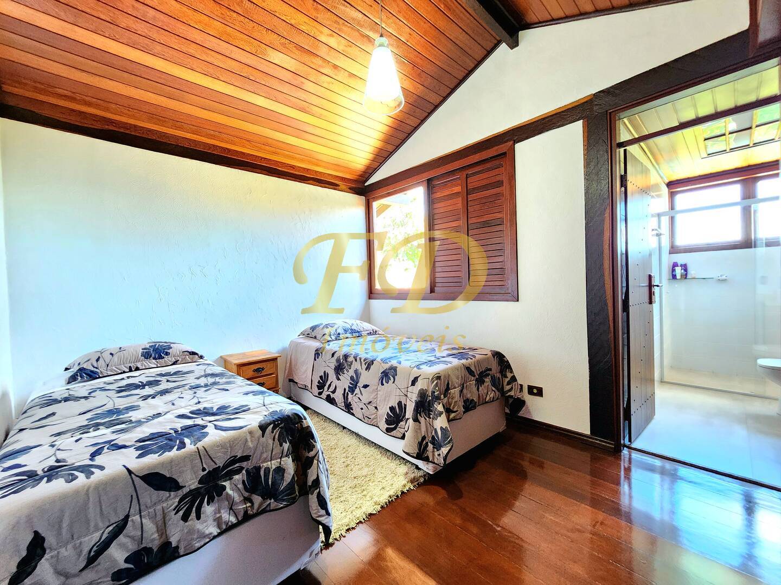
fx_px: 293
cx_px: 390
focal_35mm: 13
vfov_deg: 89.9
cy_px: 292
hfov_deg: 106.2
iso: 320
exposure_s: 1/30
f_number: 2.2
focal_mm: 2.2
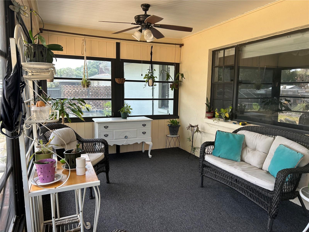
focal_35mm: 26
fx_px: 232
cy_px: 116
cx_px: 154
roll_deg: -0.4
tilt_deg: -7.1
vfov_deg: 53.1
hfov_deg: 67.3
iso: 50
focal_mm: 5.7
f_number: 1.5
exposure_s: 1/121
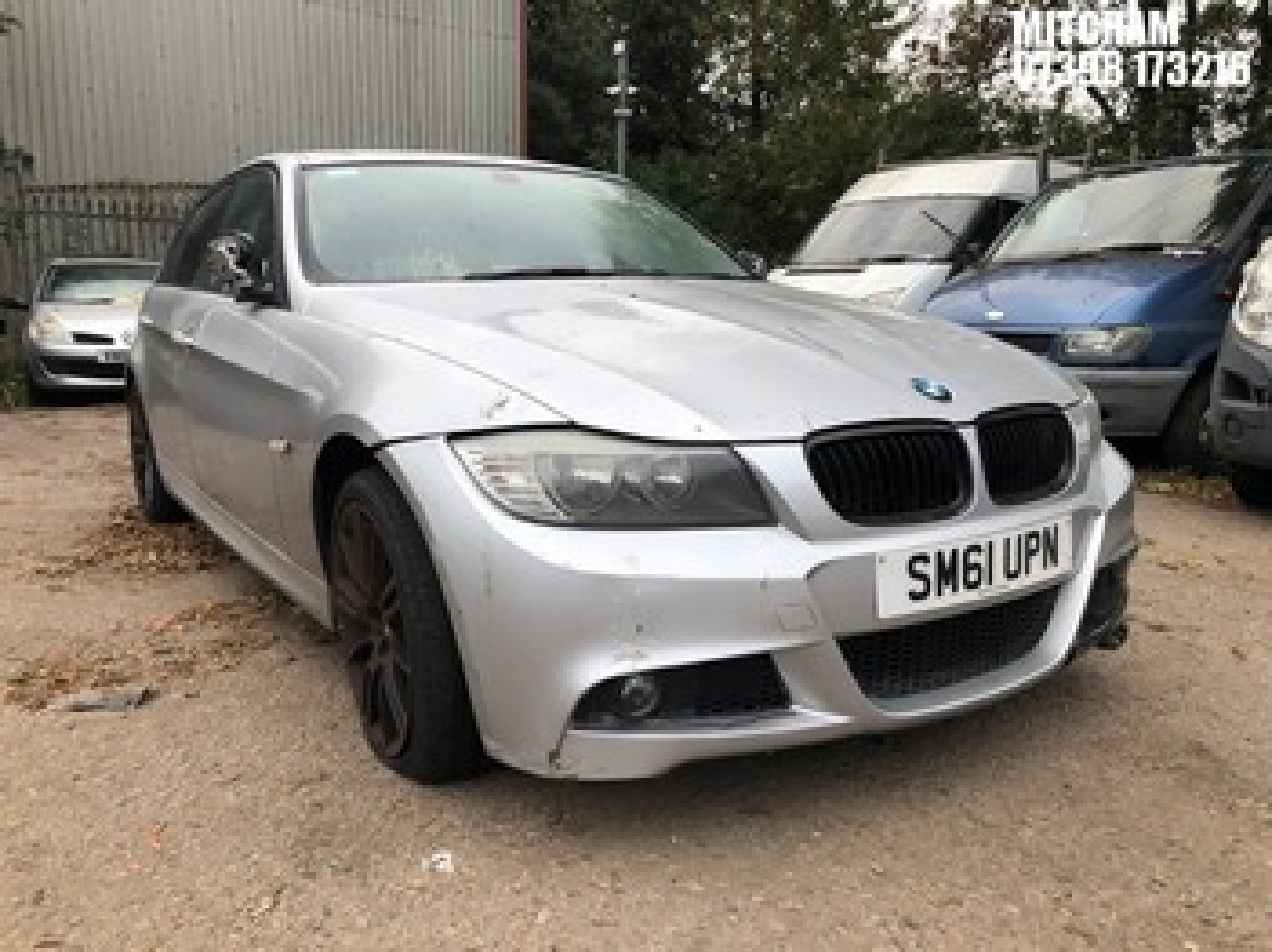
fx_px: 1028
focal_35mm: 28
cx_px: 636
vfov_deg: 49.7
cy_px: 476
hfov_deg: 63.5
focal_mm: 4
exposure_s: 1/237
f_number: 1.8
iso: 20
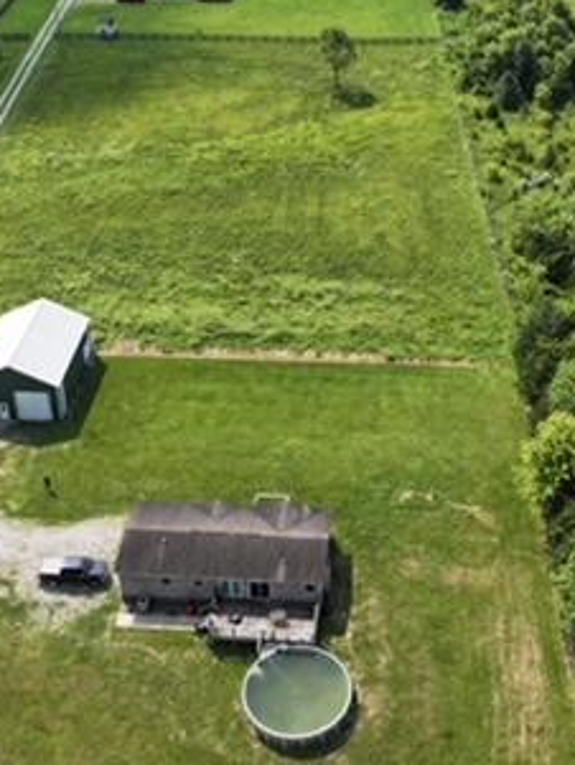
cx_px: 349
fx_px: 1129
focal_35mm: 51
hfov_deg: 28.5
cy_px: 216
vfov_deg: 36.8
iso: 100
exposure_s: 1/160
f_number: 2.8
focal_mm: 12.29
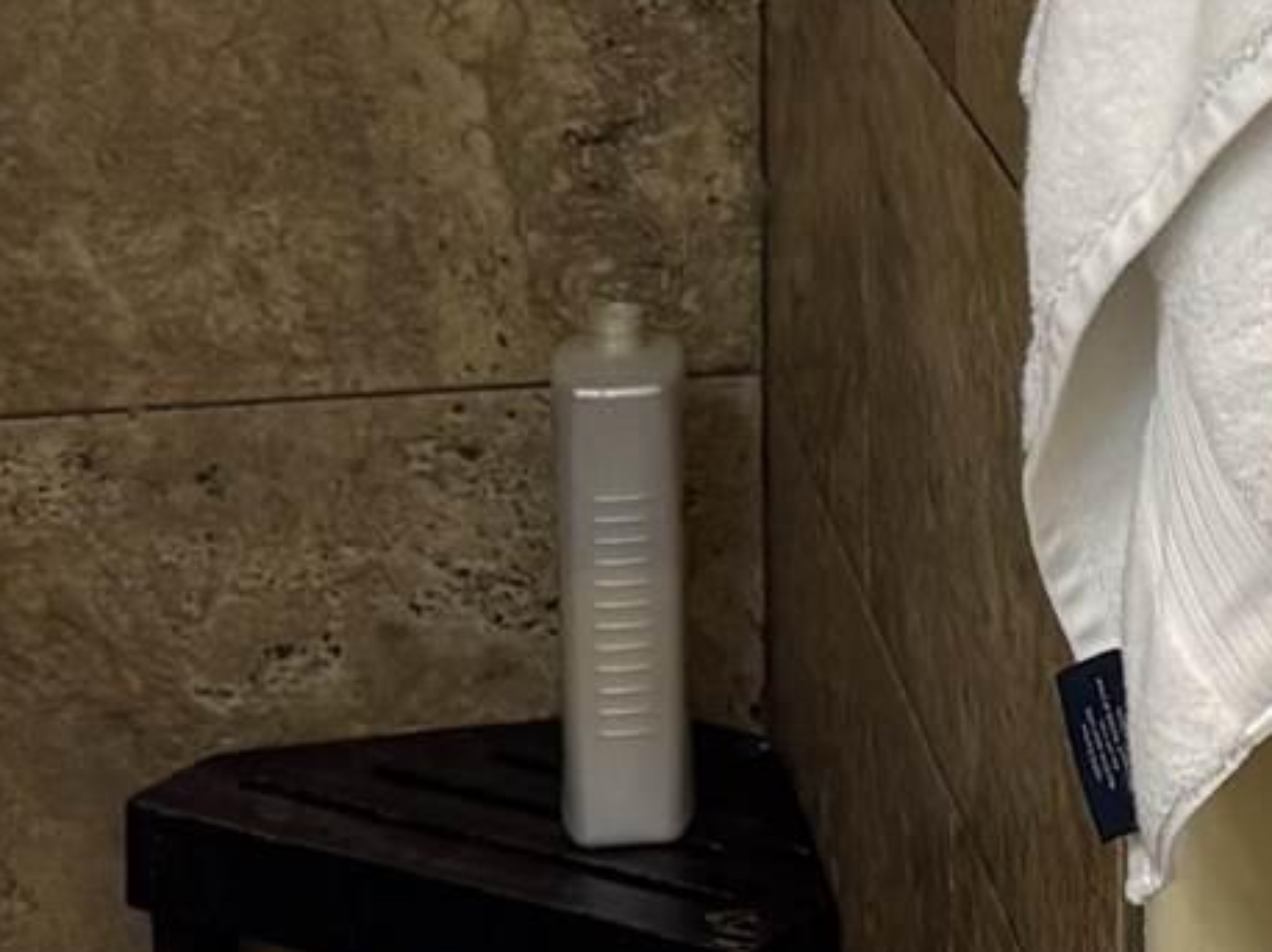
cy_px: -386
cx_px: 1305
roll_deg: +0.0
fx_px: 5913
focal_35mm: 161
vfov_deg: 9.0
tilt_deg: -10.1
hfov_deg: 12.1
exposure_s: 1/120
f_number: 1.78
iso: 160
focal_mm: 6.76
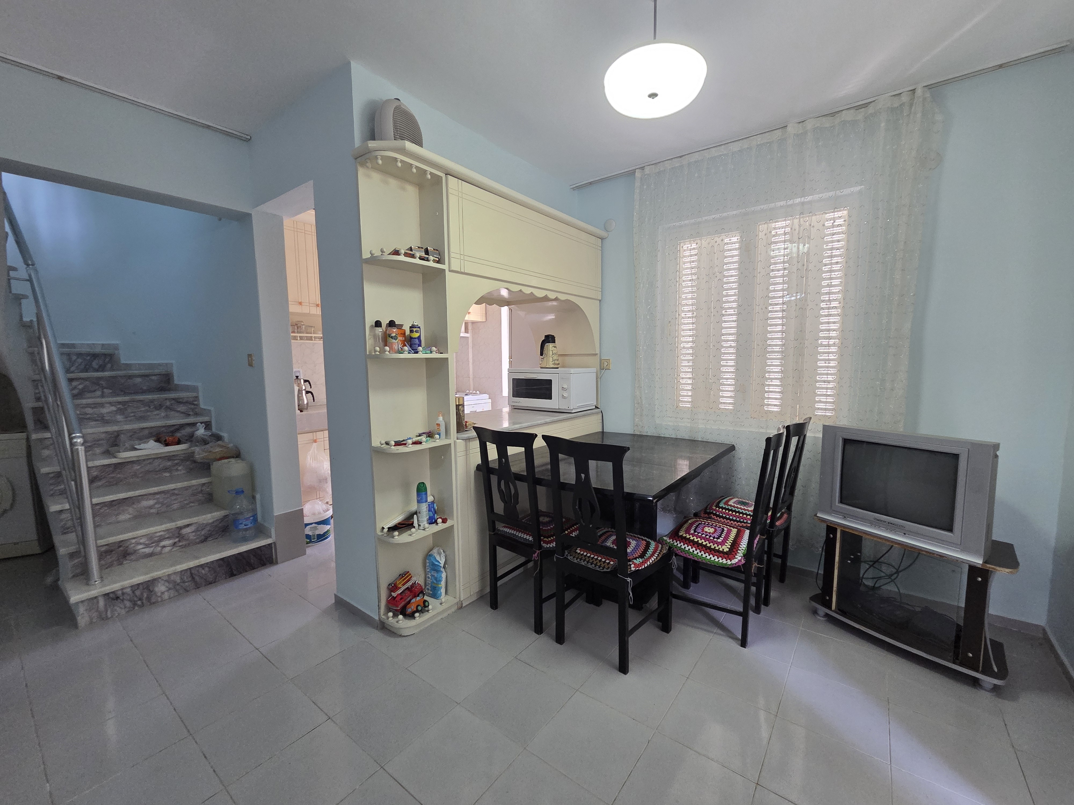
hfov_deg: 106.2
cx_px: 537
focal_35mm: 13
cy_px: 402
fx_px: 403
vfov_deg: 89.9
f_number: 2.2
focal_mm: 2.2
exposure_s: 1/50
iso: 320
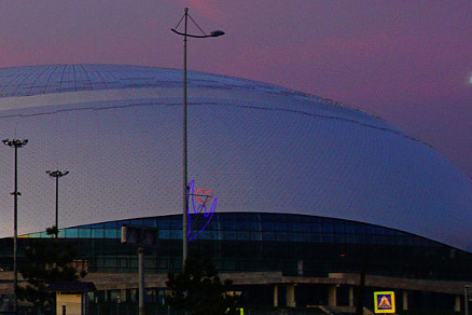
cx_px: -297
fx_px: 2515
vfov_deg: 7.1
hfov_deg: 10.3
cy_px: 8
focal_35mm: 192
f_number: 4.5
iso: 200
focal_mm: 35
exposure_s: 1/60
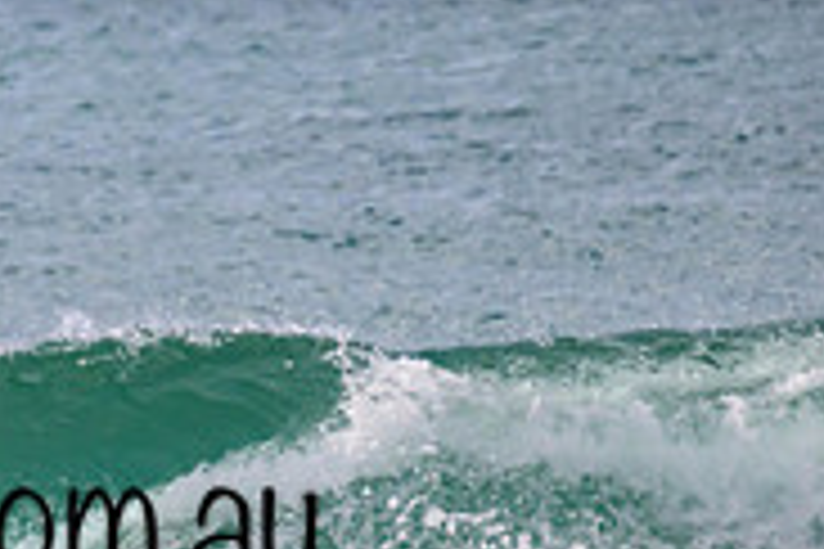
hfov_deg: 0.8
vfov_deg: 0.5
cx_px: -158
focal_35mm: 2539
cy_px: 470
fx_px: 58110
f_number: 11
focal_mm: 800
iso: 1250
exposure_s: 1/2000
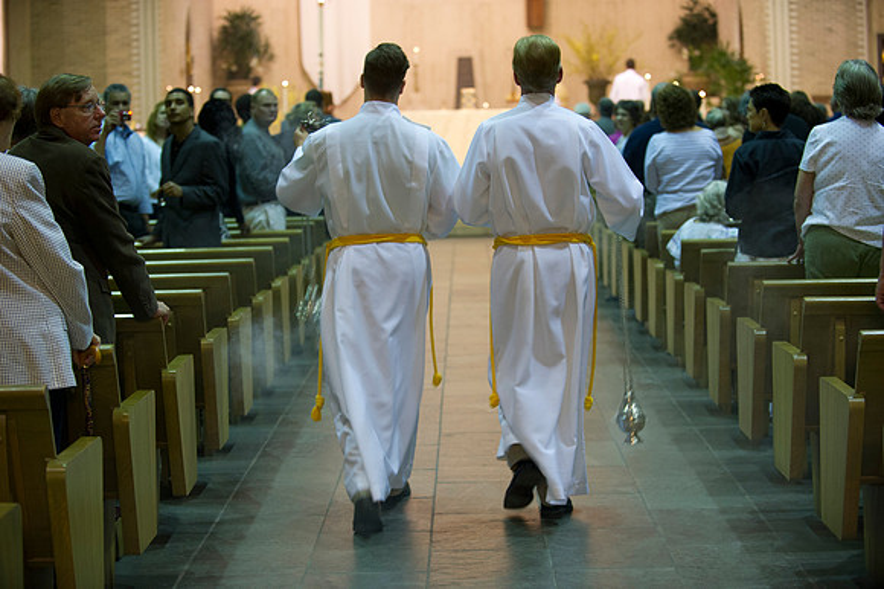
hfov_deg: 28.9
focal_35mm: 70
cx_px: 442
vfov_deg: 19.4
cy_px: 294
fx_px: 1718
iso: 1600
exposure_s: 1/40
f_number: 2.8
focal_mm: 70
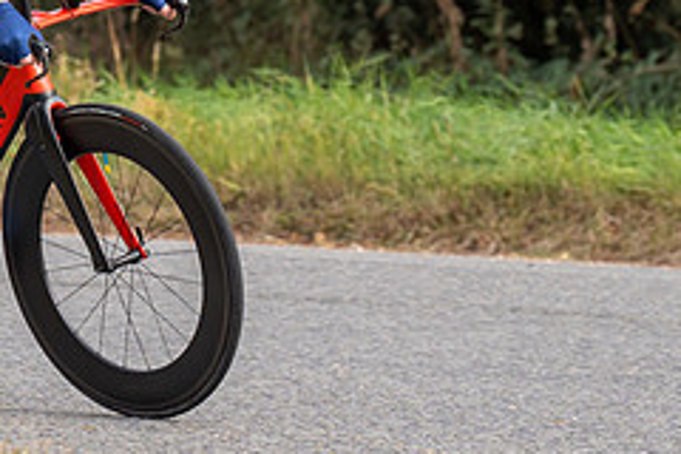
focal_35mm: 418
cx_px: -70
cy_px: -59
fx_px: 7907
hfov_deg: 4.9
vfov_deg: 3.3
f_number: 4
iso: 320
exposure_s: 1/1000
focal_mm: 112
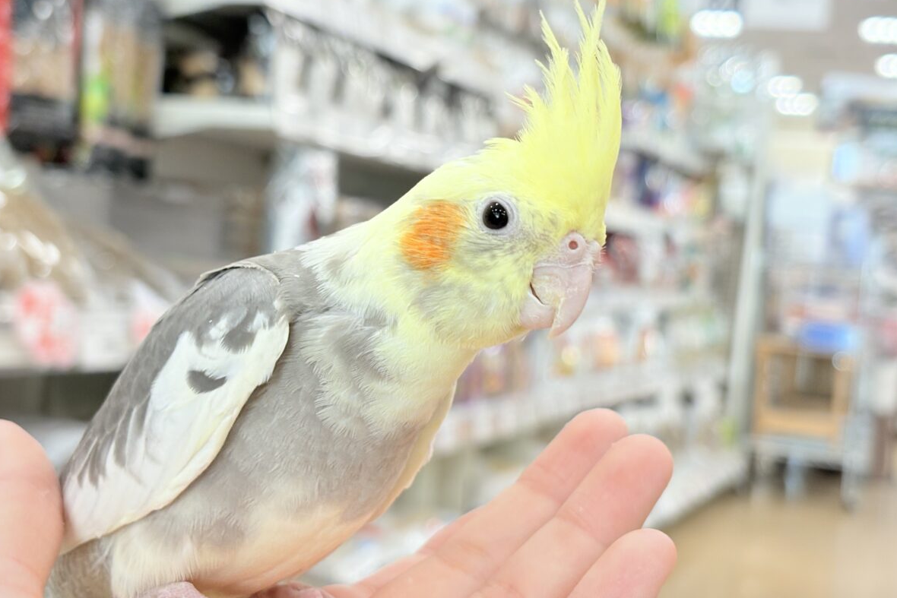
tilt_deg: +0.4
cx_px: 449
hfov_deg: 36.2
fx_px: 1370
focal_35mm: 55
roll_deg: -4.9
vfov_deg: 24.6
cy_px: 259
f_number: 1.6
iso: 40
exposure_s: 1/50
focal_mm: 5.96
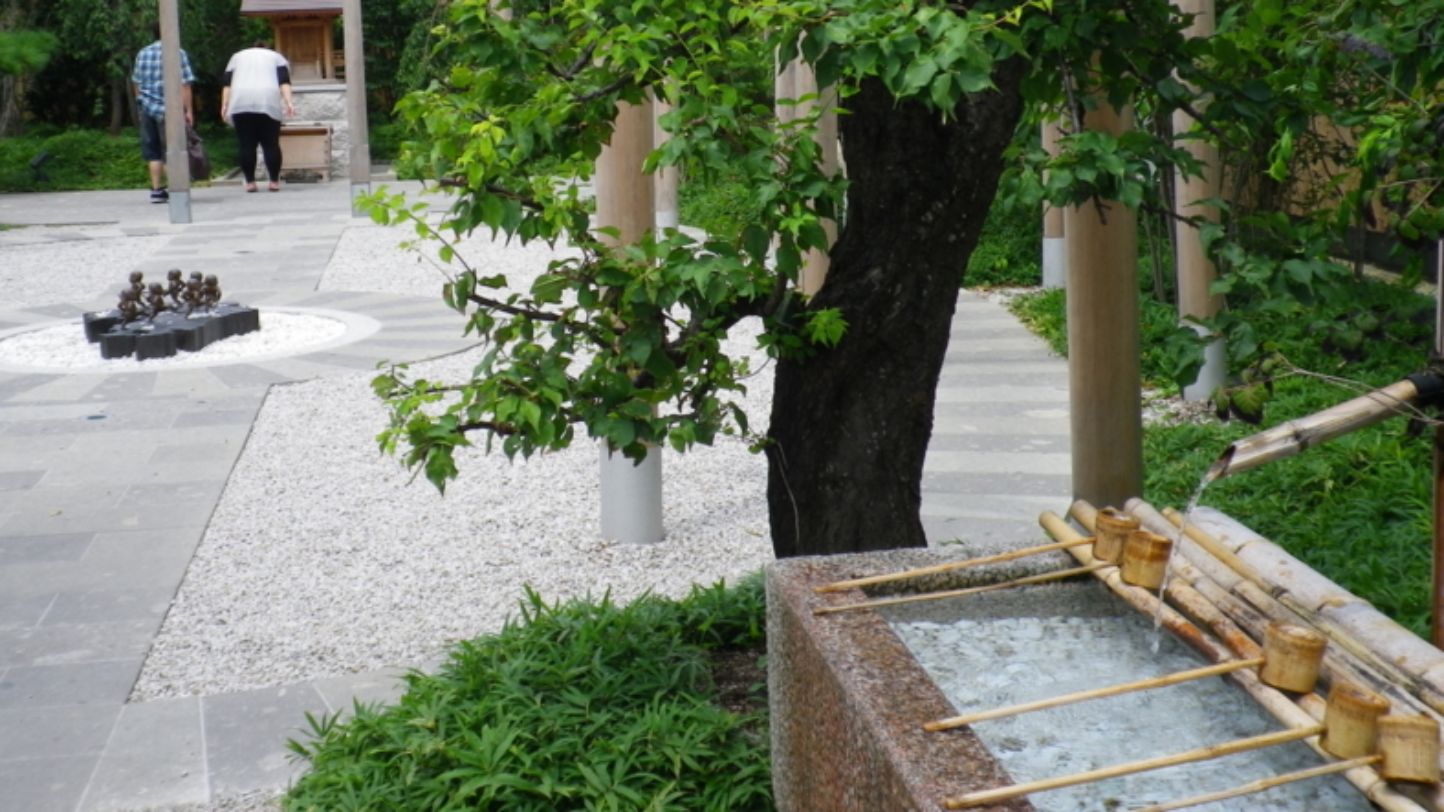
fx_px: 1991
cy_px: 280
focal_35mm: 52
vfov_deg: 23.0
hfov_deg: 39.9
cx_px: 720
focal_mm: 8.46
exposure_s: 1/320
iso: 80
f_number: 4.6
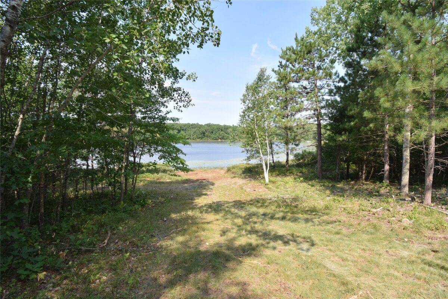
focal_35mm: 15
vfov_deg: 77.3
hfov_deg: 100.4
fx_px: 187
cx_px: 224
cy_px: 150
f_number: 13
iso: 320
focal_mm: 10
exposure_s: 1/200
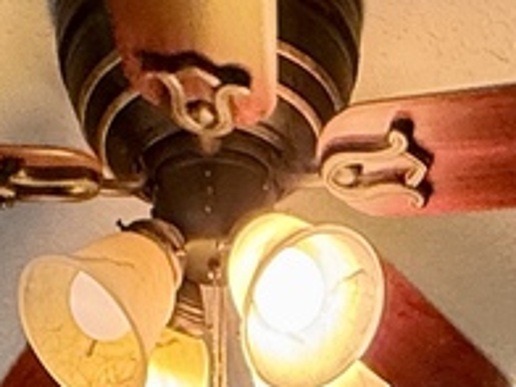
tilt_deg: -4.5
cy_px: 1248
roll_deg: +1.1
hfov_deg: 19.1
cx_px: 313
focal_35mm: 103
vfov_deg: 9.8
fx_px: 1535
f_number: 2.2
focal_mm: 2.22
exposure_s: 1/60
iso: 400
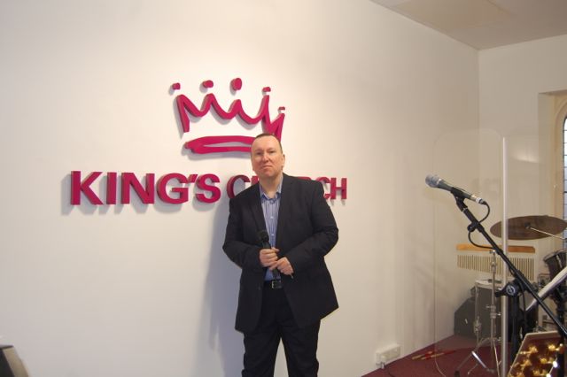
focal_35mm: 33
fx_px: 519
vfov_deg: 39.9
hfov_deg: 57.2
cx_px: 284
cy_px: 188
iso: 400
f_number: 3.8
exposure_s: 1/60
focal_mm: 22
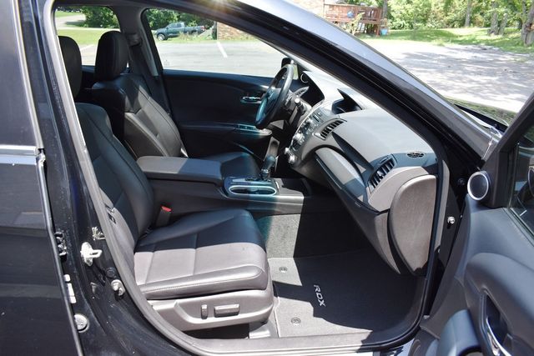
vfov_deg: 48.0
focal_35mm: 27
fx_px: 401
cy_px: 178
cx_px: 267
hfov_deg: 67.4
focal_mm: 18
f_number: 5.6
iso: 400
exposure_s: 1/250
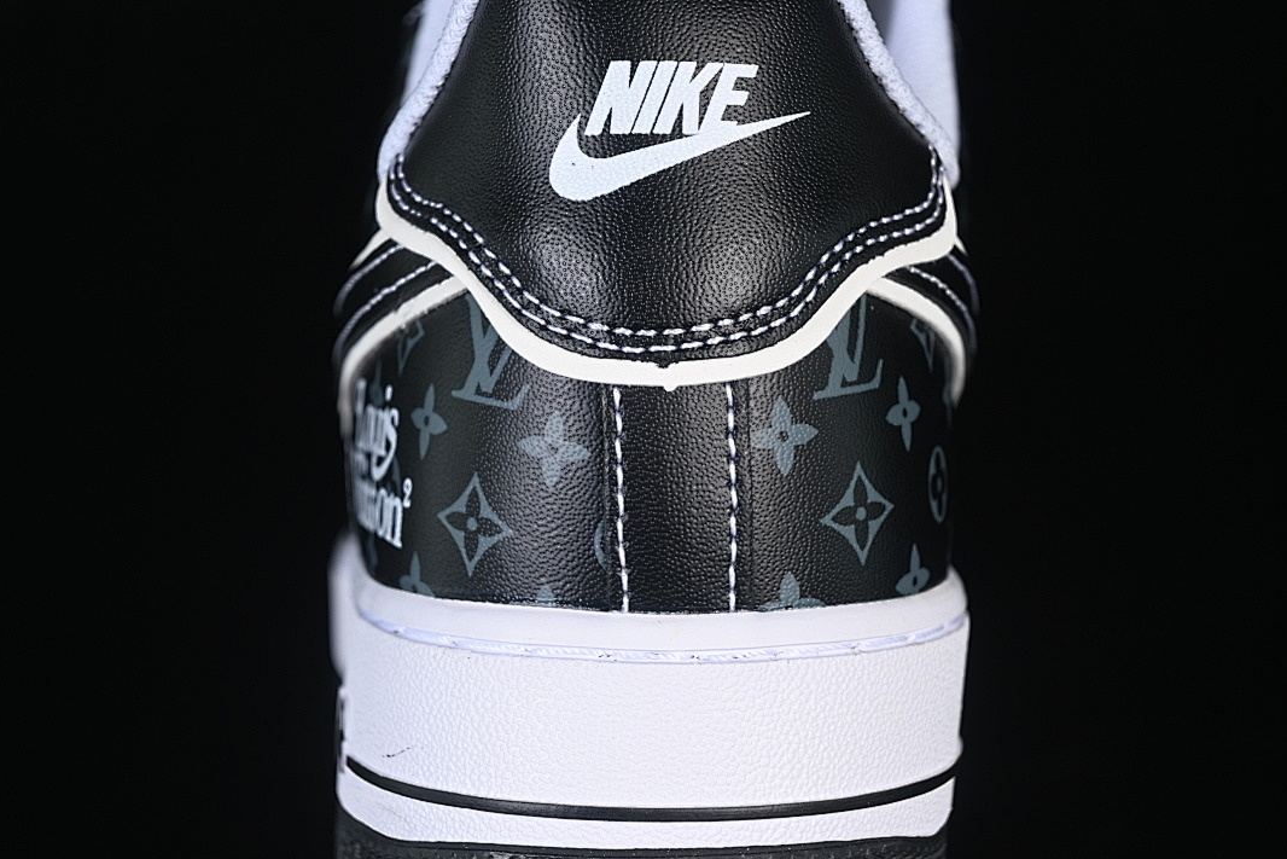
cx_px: 640
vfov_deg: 18.0
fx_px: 2717
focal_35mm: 76
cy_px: 425
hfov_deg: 26.6
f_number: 6.3
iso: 160
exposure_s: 1/50
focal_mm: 50
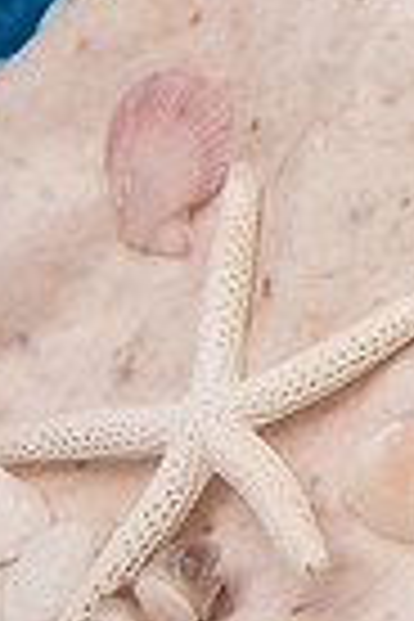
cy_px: -327
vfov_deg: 9.3
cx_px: 1135
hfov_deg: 6.0
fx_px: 3726
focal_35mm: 216
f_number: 3.5
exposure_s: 1/200
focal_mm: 40
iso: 100
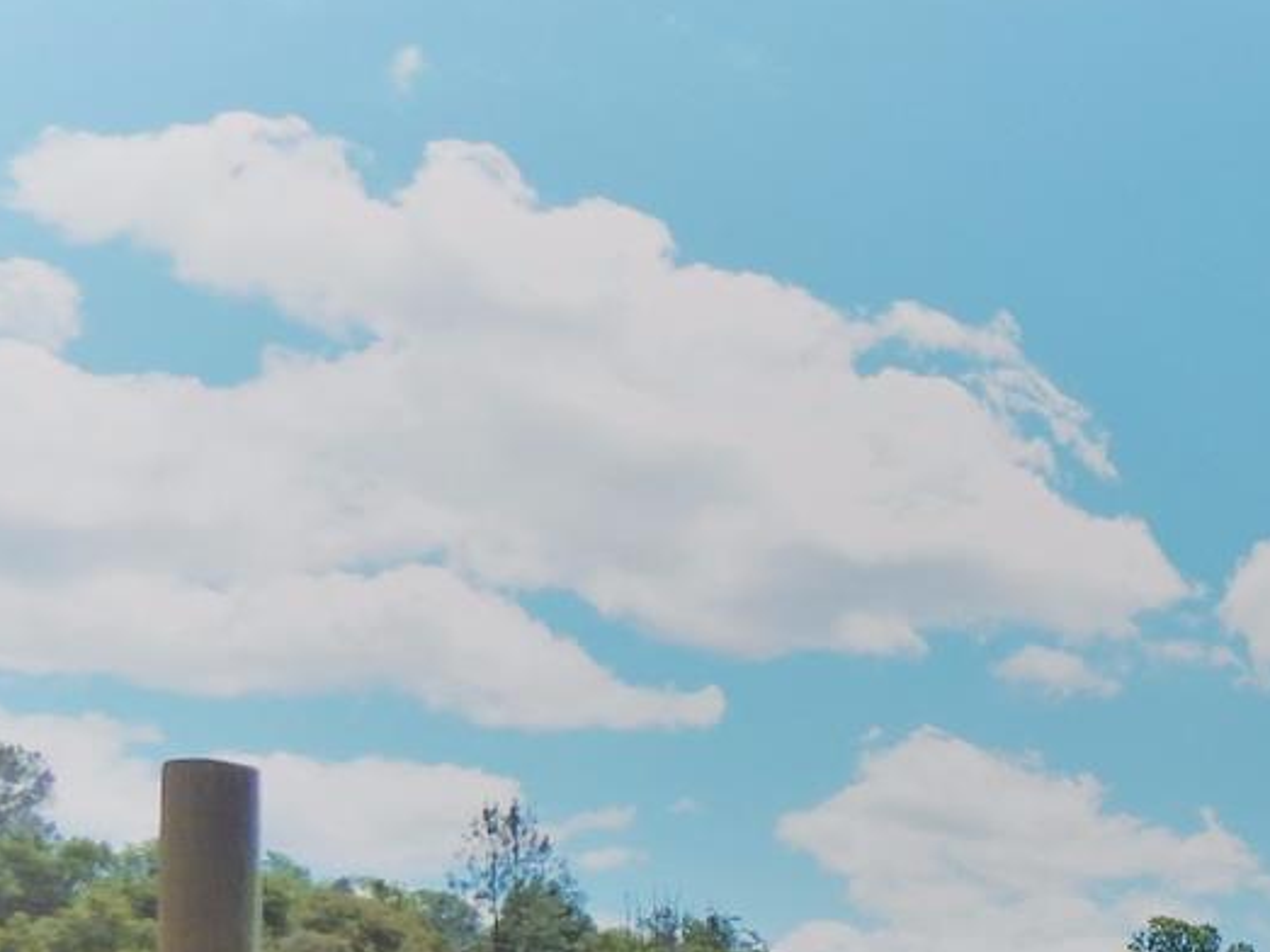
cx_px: 1680
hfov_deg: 25.1
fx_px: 2421
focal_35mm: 66
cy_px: 1273
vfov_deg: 20.2
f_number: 6
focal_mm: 4
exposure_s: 1/640
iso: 125
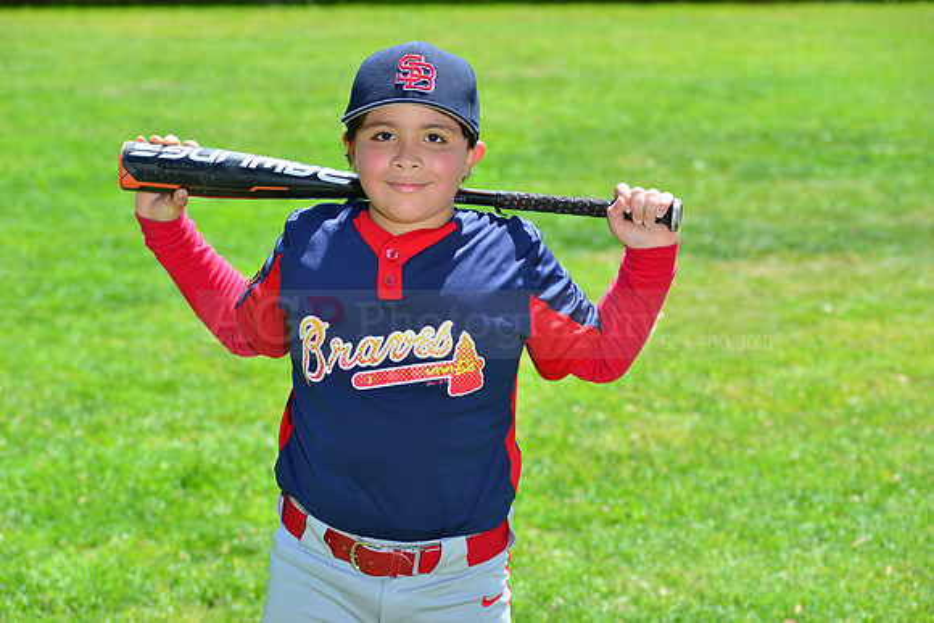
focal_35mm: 125
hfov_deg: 16.4
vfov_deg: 11.0
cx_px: 467
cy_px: 312
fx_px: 3244
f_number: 8
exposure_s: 1/200
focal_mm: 125
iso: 200
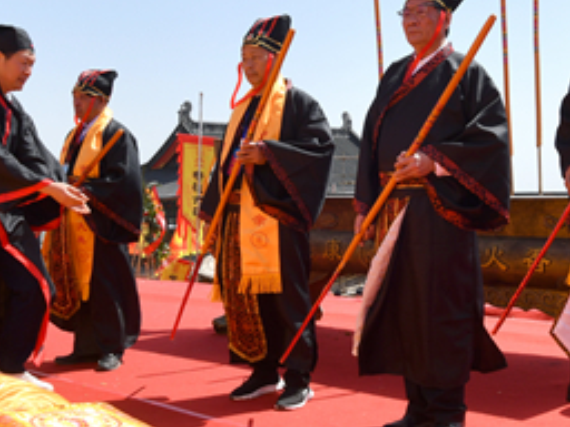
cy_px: 192
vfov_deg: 25.6
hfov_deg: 33.6
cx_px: 365
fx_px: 939
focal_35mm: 57
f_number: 9
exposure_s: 1/320
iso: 125
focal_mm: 19
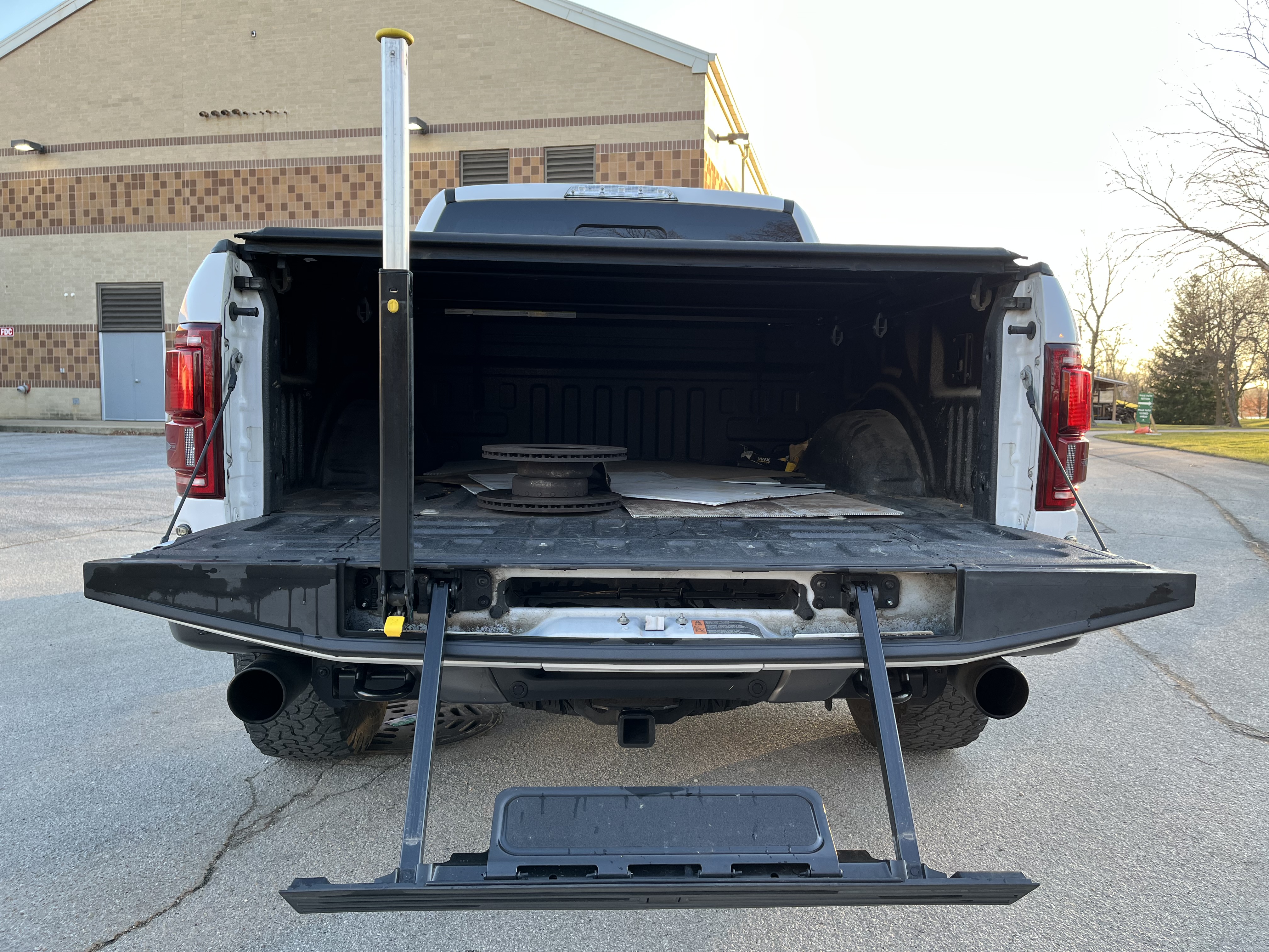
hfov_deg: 67.3
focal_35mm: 26
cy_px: 476
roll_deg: -0.5
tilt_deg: -4.7
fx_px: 953
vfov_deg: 53.1
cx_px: 634
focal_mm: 5.1
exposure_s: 1/120
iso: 40
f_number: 1.6
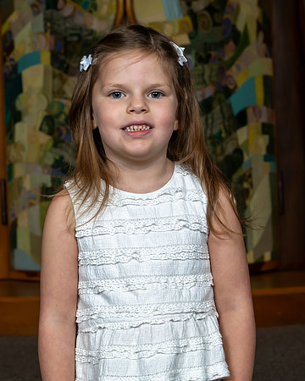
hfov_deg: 14.3
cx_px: 140
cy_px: 173
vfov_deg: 17.9
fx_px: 1212
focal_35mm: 107
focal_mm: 63
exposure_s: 1/200
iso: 500
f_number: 7.1
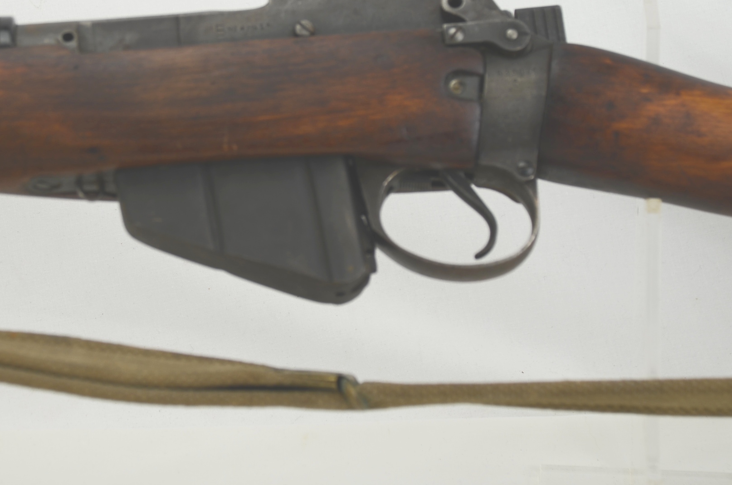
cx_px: 232
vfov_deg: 9.6
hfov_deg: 14.4
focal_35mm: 142
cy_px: 126
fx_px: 2881
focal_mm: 62
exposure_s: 1/40
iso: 100
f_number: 5
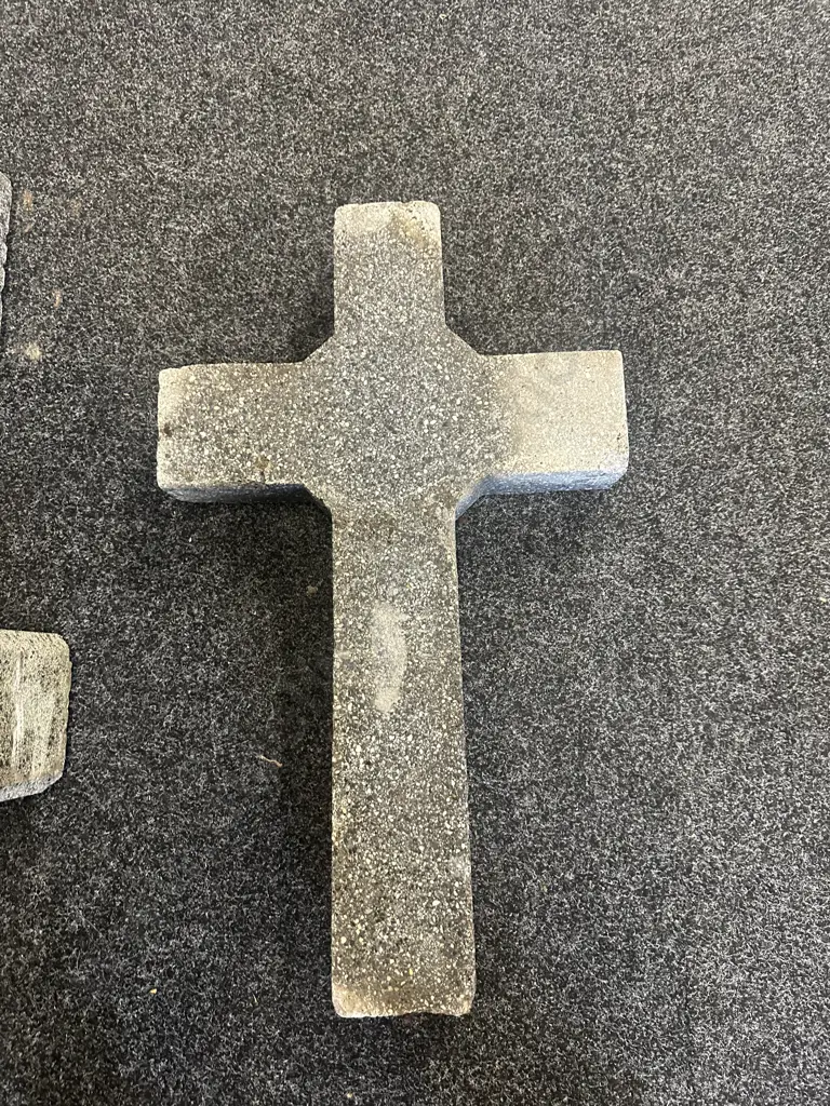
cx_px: 415
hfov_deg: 56.8
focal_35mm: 24
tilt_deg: -81.6
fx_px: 767
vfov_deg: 71.6
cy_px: 553
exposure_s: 1/50
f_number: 1.78
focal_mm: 6.86
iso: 640
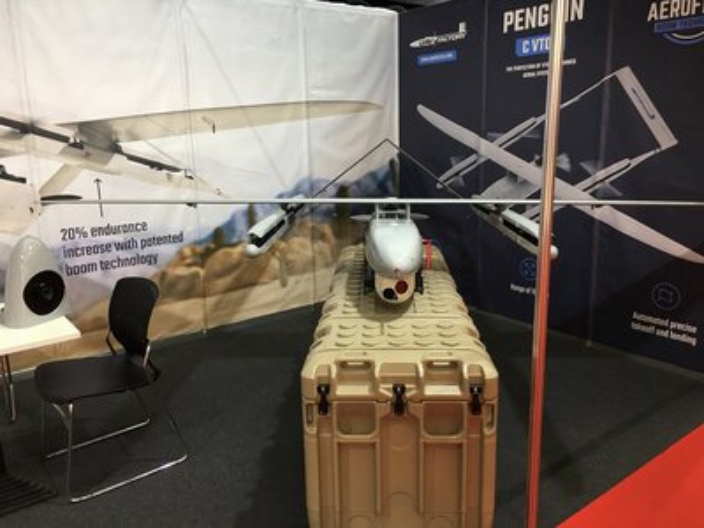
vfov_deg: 48.2
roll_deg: +1.1
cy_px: 264
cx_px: 352
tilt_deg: -11.5
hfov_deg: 61.7
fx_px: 590
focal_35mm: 29
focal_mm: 4.15
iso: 50
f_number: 2.2
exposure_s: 1/17
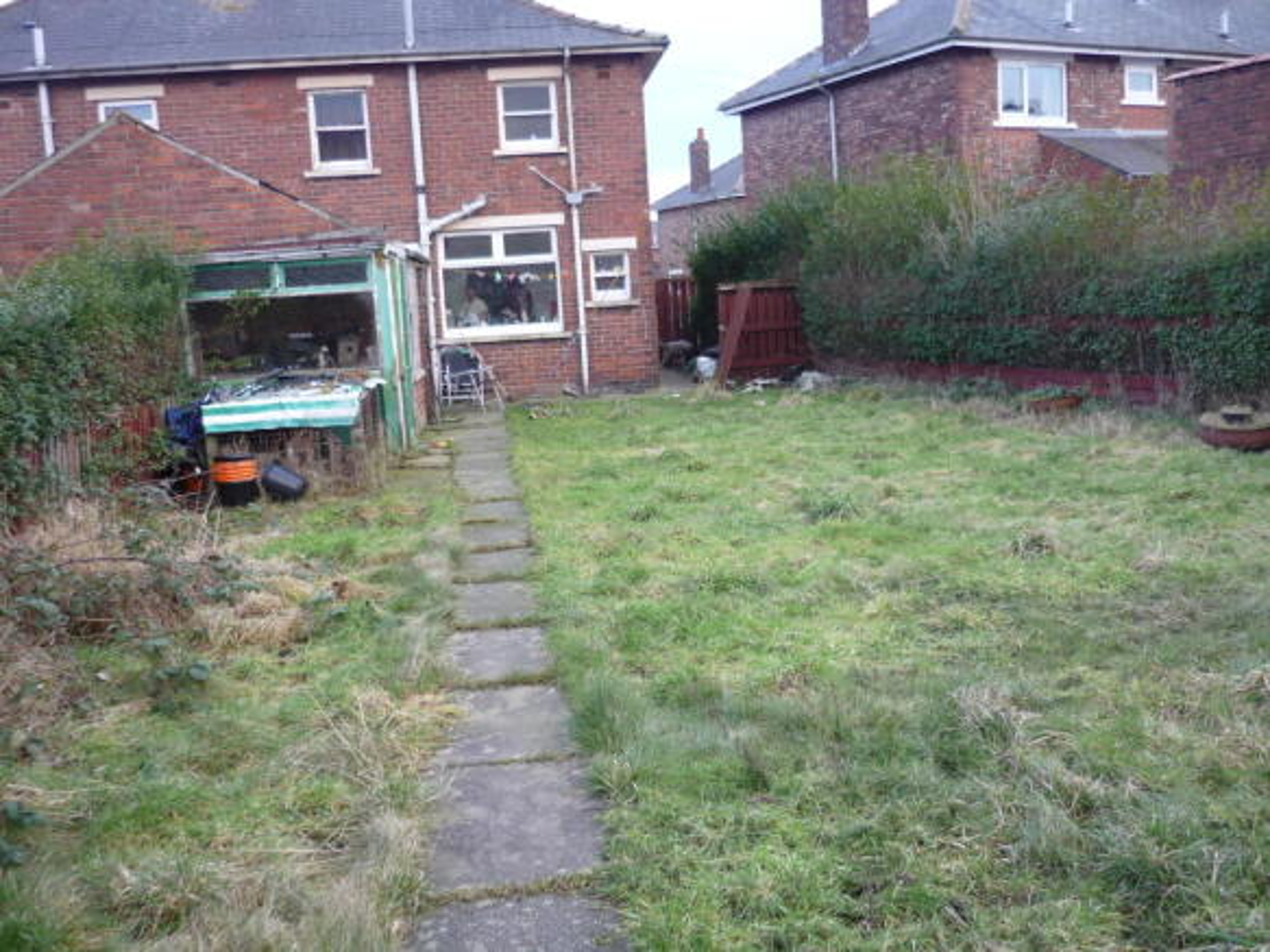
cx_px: 635
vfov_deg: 42.9
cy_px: 476
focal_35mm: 33
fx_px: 1210
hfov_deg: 55.4
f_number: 2.8
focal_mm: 5.5
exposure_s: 1/40
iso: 100
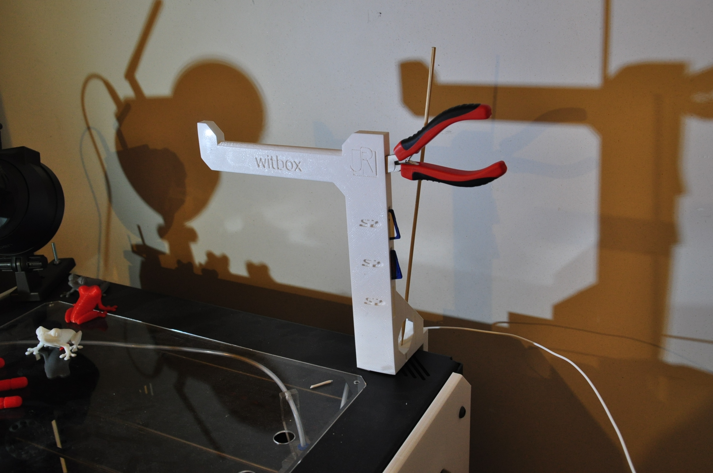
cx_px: 356
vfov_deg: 35.4
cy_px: 236
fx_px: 742
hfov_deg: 51.3
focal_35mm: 38
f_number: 5.6
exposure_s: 1/10
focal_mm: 25
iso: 800
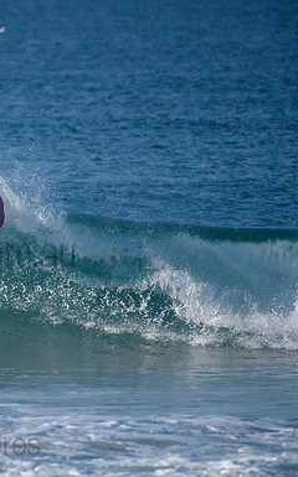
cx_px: -56
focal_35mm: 795
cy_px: 238
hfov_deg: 1.6
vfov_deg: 2.6
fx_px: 10350
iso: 320
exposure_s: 1/2000
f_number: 5.6
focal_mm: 500
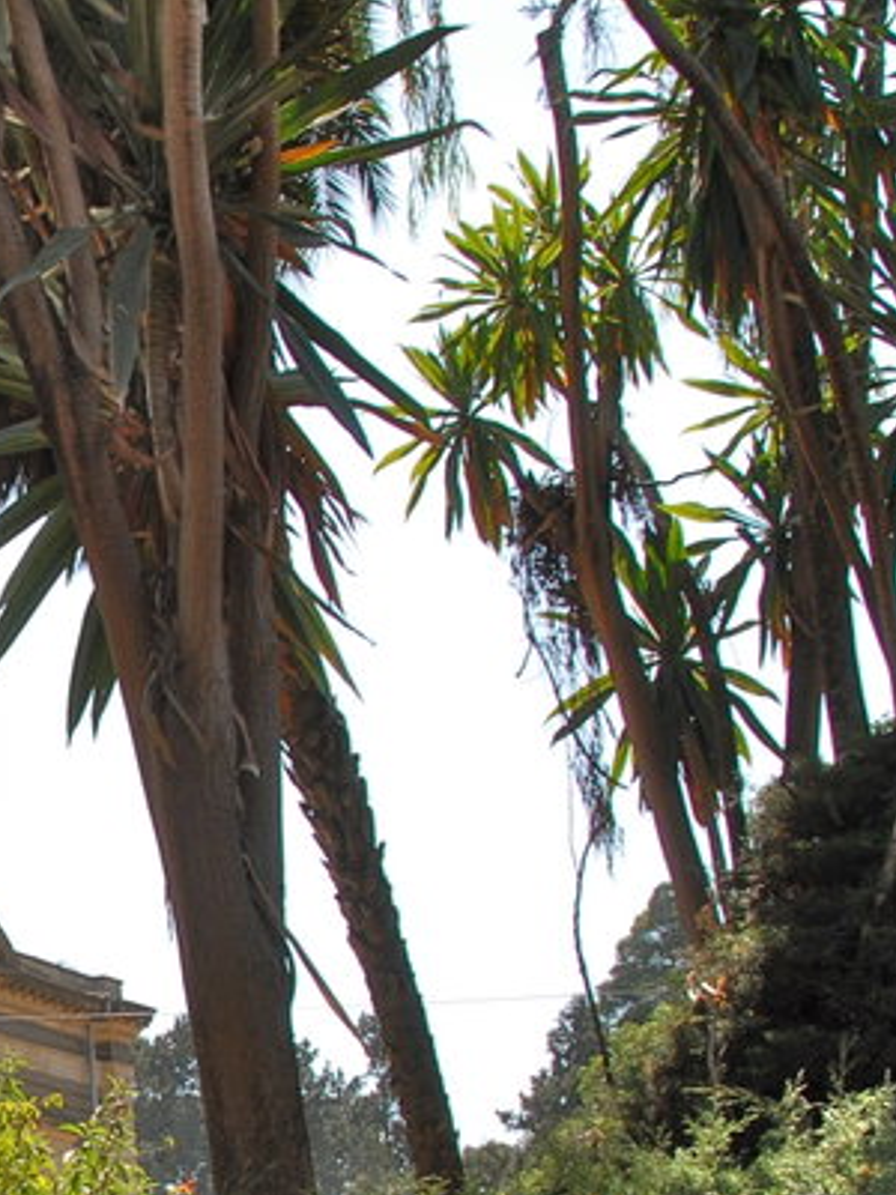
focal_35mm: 78
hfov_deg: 17.3
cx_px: -397
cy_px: 981
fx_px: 2692
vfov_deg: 24.6
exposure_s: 1/160
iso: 100
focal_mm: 18
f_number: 6.3
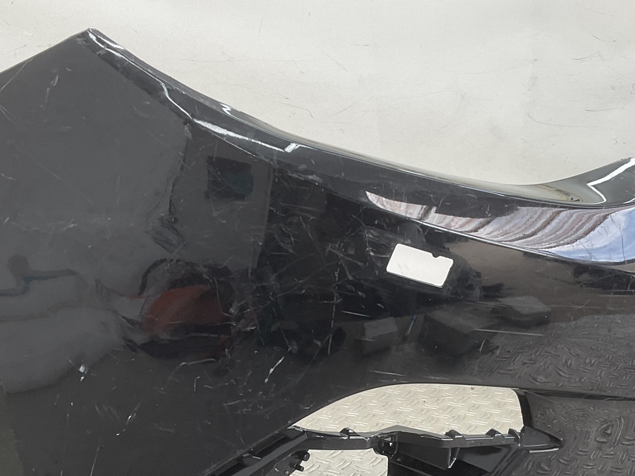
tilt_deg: -20.2
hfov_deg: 37.4
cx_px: 357
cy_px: 385
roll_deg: -3.9
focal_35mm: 51
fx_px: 936
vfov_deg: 27.9
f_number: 1.8
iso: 25
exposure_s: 1/100
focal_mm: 3
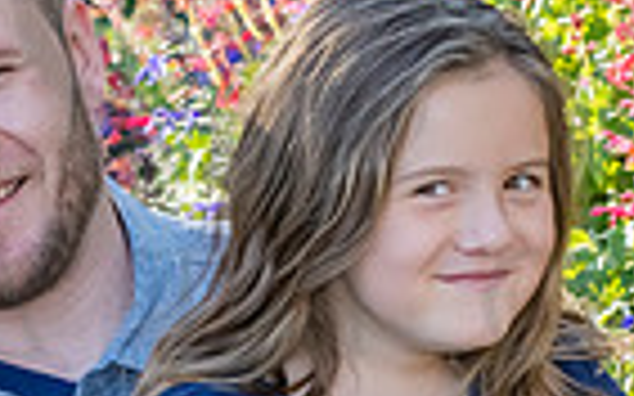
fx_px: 6667
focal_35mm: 386
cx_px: 175
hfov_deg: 5.4
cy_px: 524
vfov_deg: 3.4
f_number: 8
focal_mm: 92
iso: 800
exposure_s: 1/320
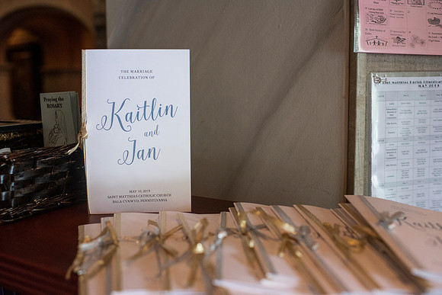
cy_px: 148
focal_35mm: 35
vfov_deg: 37.9
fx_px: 430
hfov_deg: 54.4
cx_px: 221
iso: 1600
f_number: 3.2
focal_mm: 35
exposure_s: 1/400
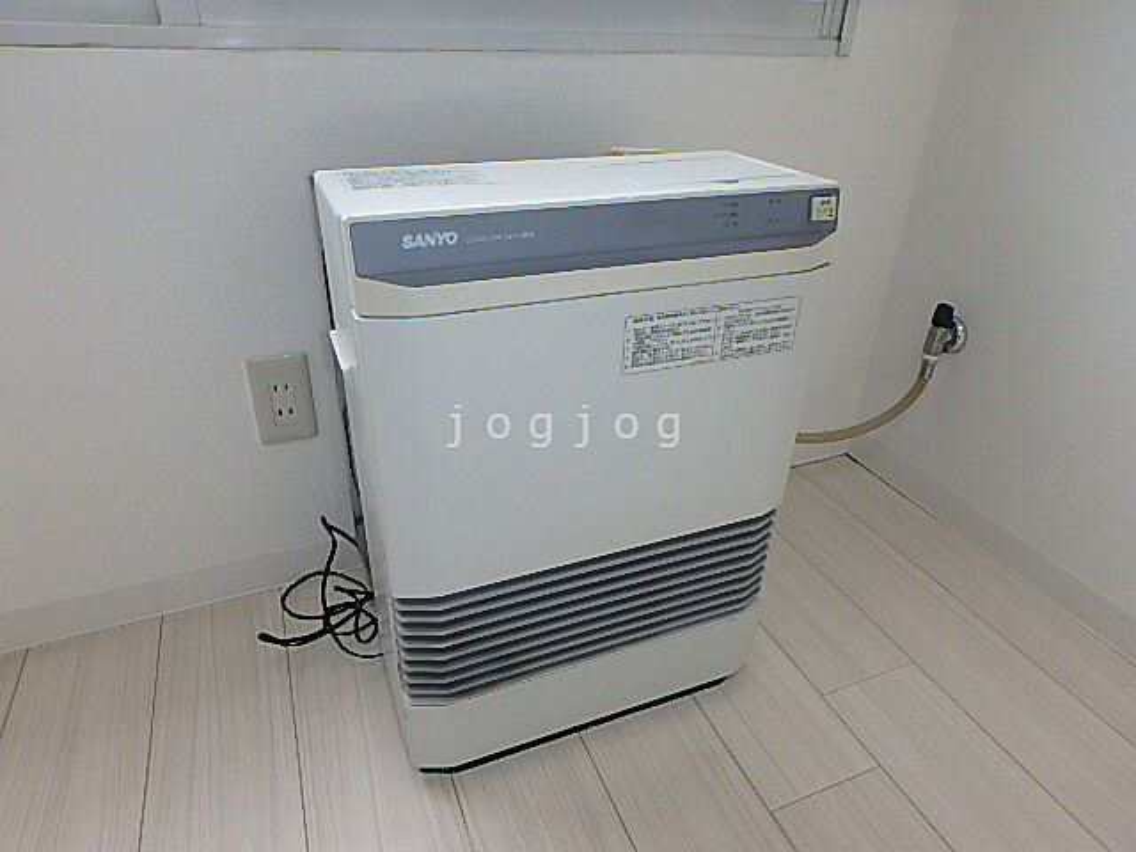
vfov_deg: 63.4
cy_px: 426
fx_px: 689
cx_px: 568
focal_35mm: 21
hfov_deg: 79.0
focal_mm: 3.7
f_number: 3.5
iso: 160
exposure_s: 1/60
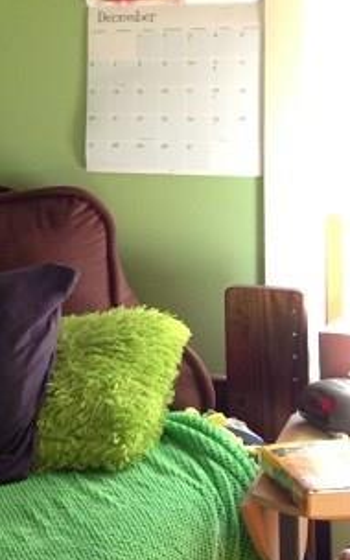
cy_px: 184
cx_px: -414
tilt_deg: -6.1
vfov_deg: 17.6
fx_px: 1801
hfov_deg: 10.0
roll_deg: +1.7
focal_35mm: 118
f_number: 2.4
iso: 80
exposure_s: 1/20
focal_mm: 4.12
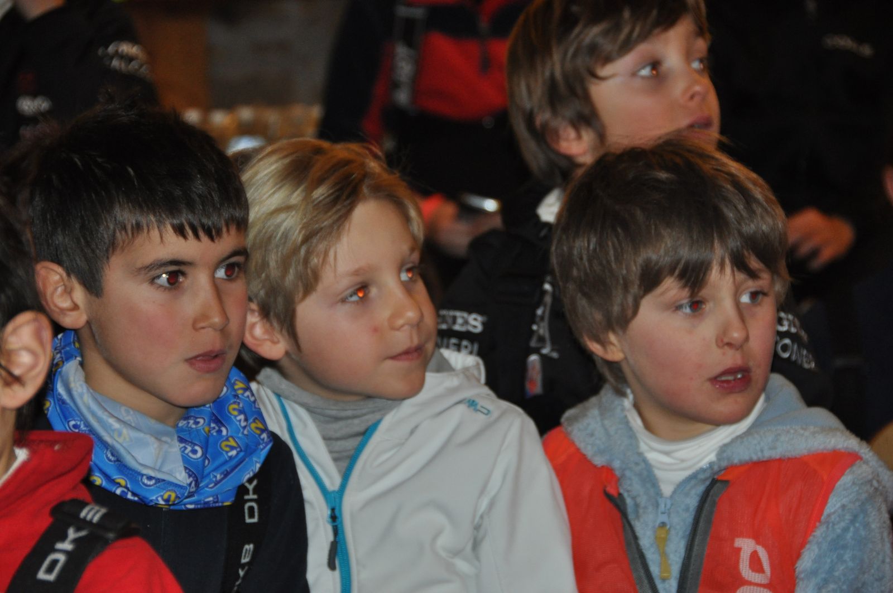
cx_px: 446
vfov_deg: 9.6
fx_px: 3531
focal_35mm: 142
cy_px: 296
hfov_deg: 14.4
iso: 800
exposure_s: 1/60
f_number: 5.3
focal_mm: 95
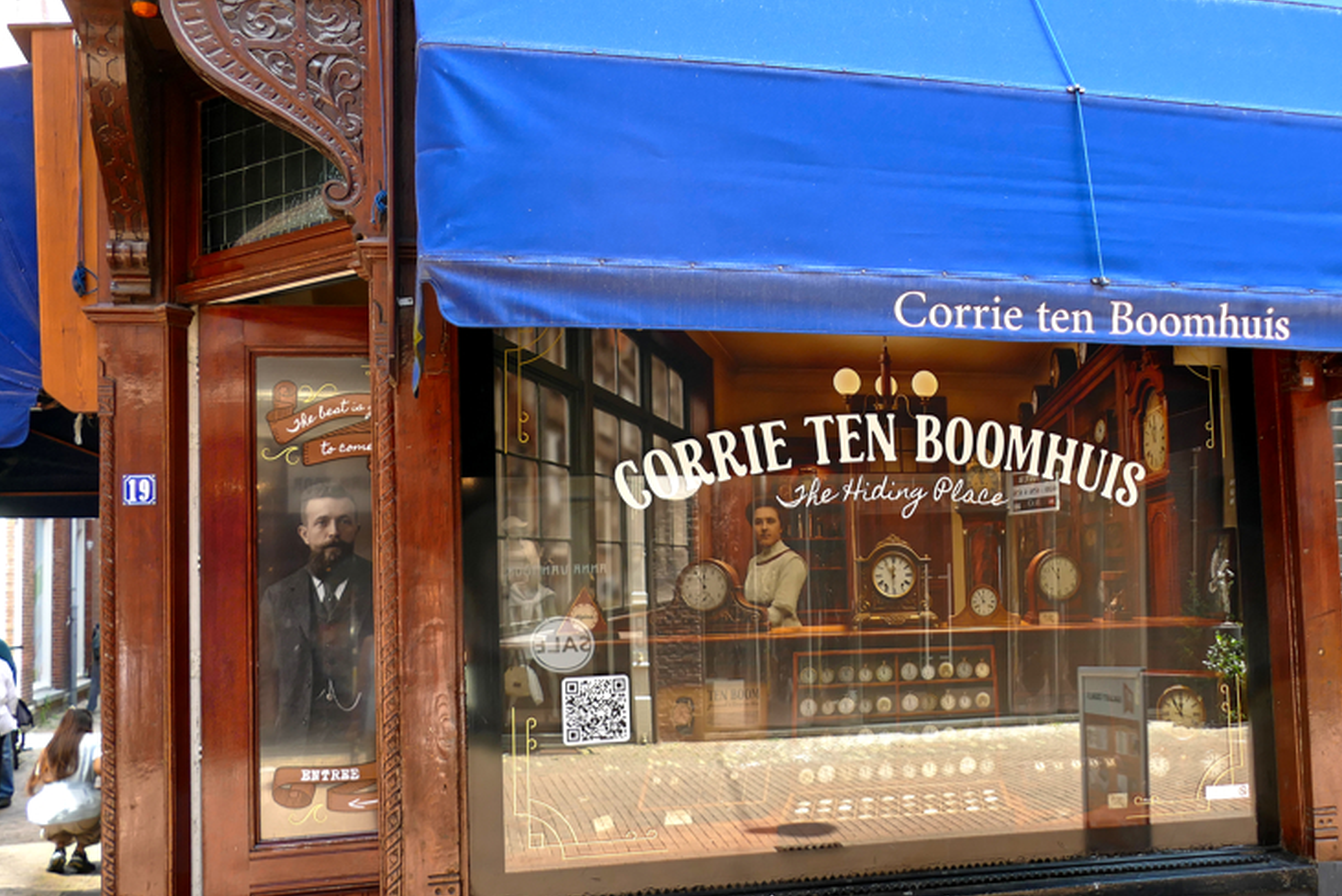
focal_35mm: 35
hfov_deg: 54.0
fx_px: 1305
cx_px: 810
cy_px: 497
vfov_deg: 37.8
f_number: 2.8
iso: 125
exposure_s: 1/100
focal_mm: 9.1
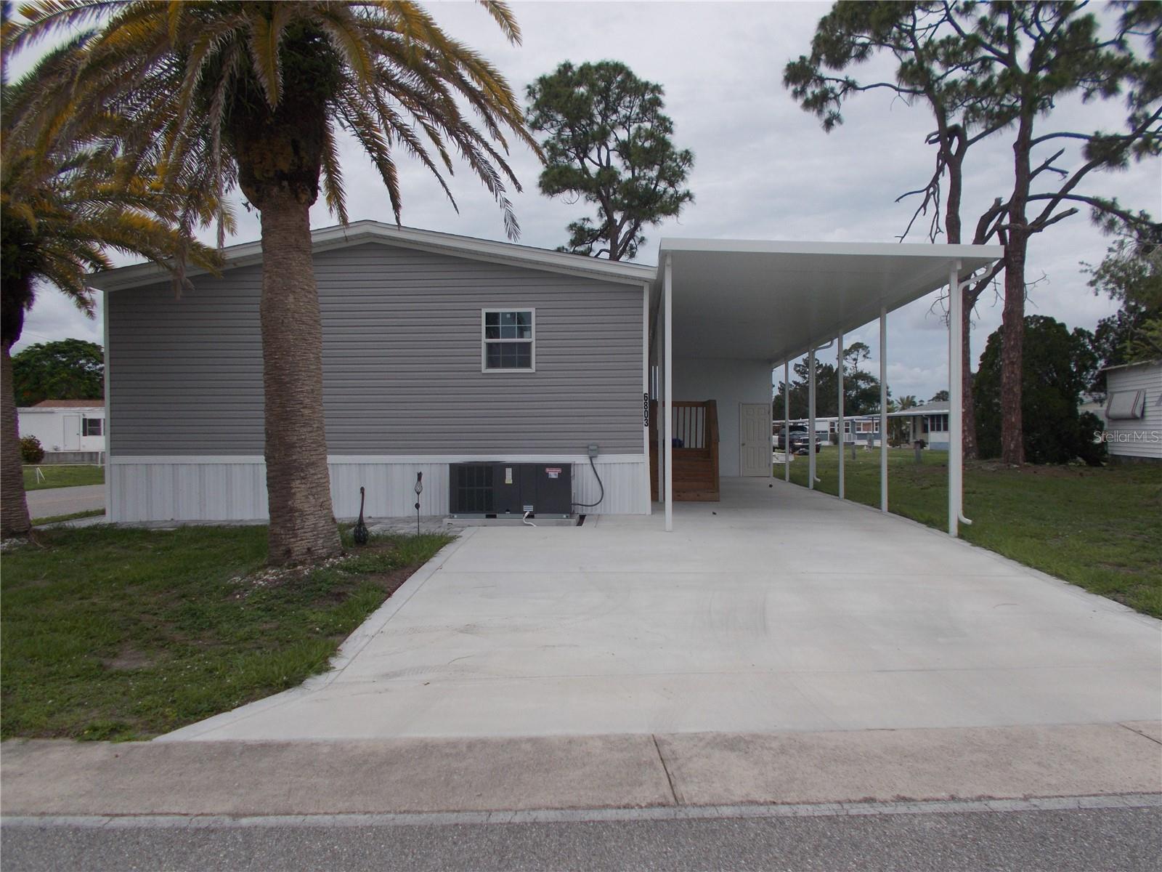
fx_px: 873
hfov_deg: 67.3
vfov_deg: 53.1
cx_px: 581
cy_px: 436
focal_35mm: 26
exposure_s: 1/320
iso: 80
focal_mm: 4.6
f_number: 8
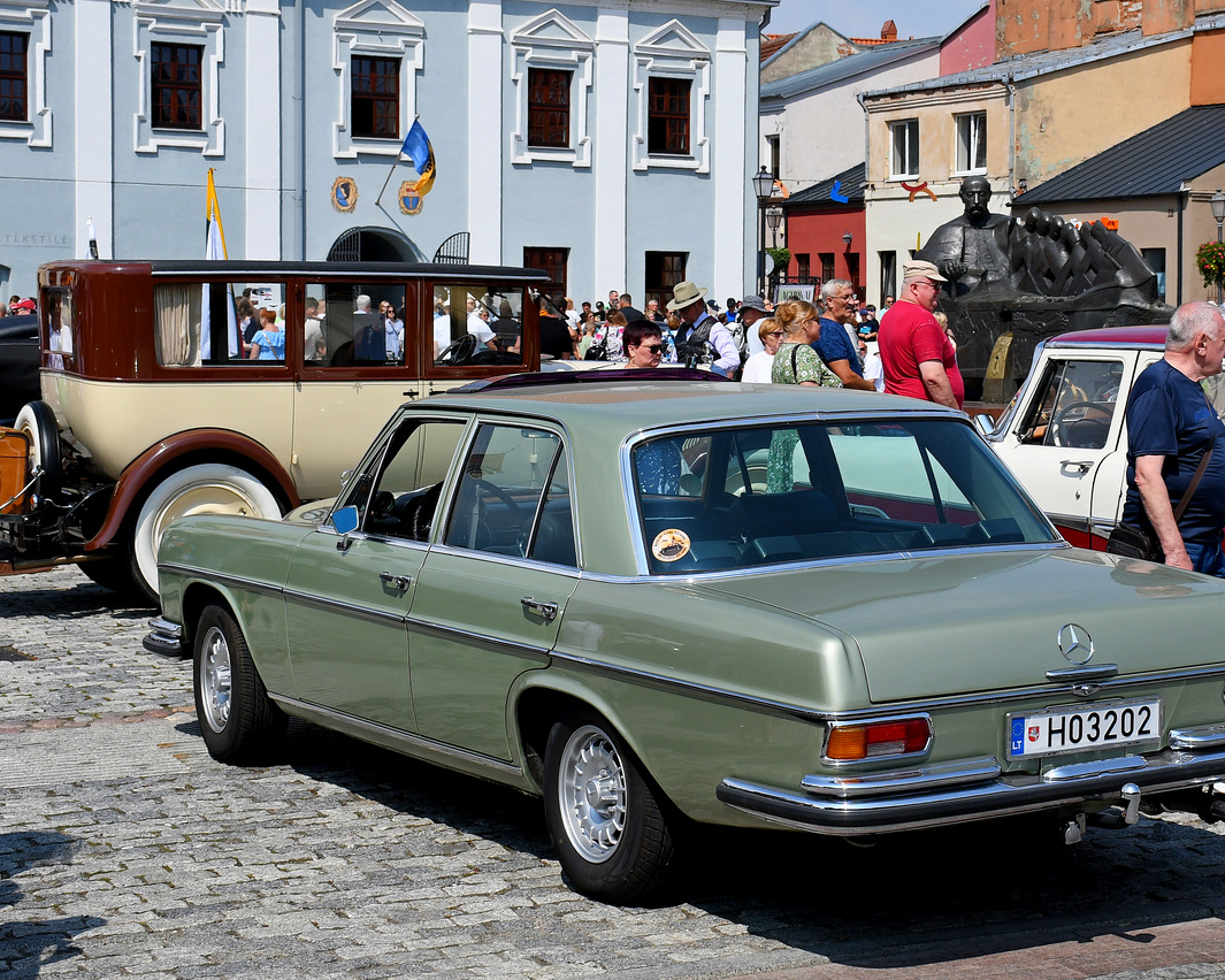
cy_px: 483
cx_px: 726
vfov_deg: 27.6
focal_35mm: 55
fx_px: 1994
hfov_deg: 34.1
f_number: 6.3
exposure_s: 1/1600
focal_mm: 32
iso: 200
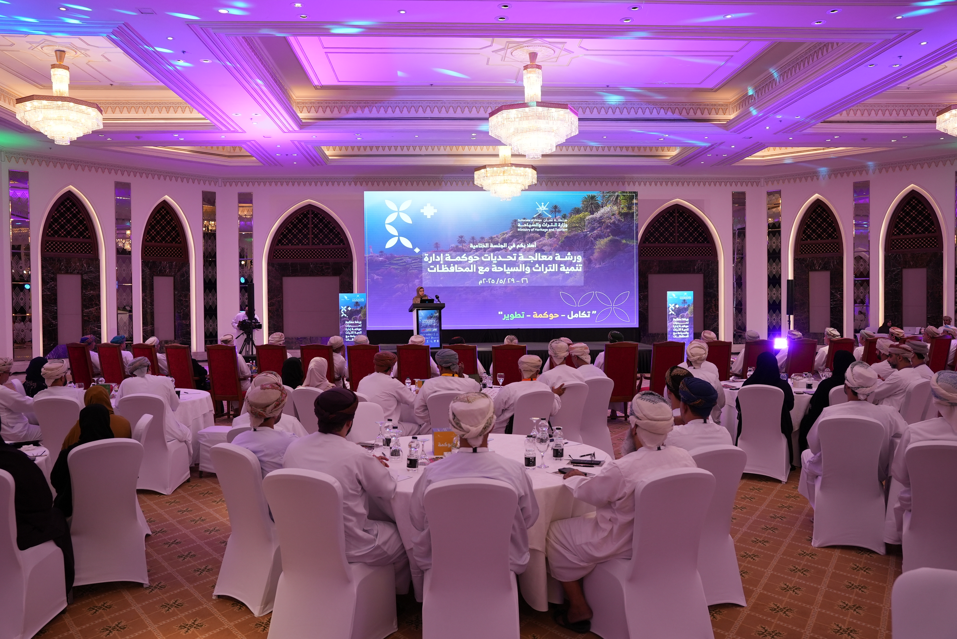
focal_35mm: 29
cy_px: 320
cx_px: 478
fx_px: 774
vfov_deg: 44.9
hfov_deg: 63.5
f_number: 4.5
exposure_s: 1/250
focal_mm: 29.1
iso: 1000
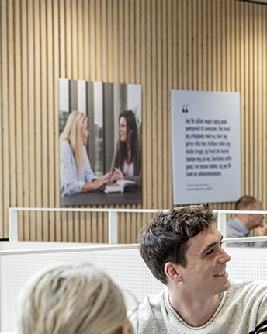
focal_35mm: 151
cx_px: 375
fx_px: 1492
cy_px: 270
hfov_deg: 10.0
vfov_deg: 12.7
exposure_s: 1/250
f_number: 5
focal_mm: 64
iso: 1600
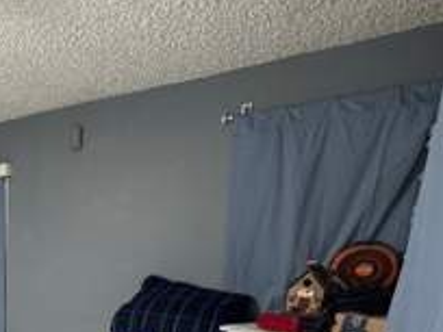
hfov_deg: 43.3
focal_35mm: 33
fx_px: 422
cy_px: 354
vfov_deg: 37.0
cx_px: -41
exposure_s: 1/60
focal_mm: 2.22
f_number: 2.2
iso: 320
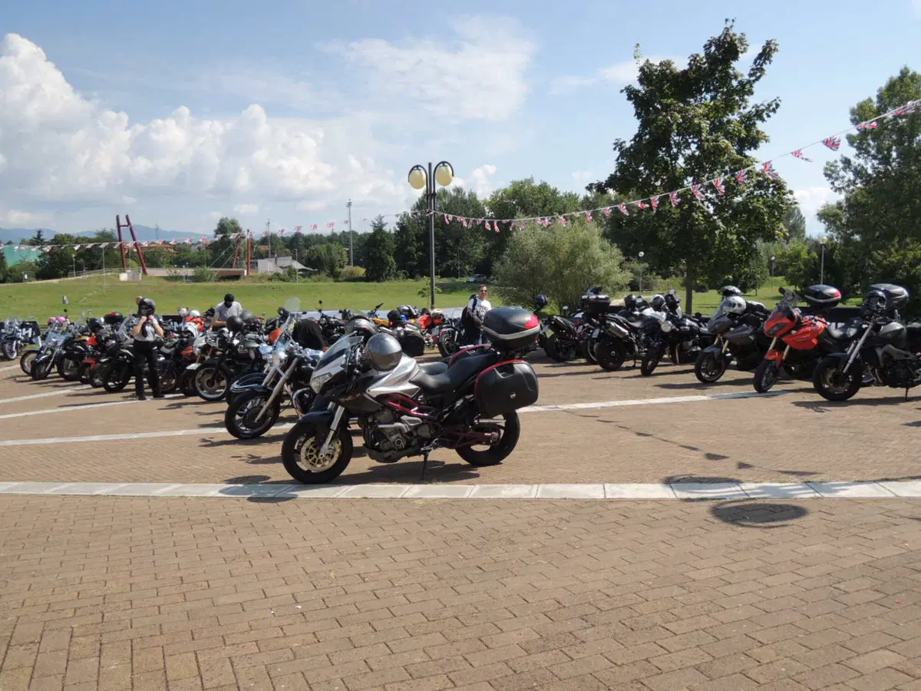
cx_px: 460
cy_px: 346
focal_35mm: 31
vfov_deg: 45.4
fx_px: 825
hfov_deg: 58.4
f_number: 3
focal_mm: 5.5
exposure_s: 1/1000
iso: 100
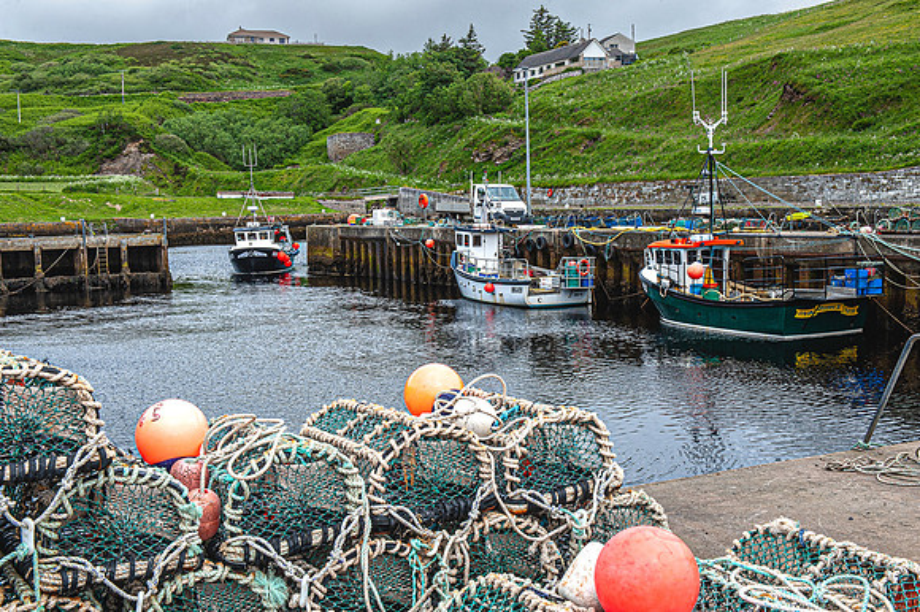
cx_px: 460
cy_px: 306
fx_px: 1226
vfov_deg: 28.0
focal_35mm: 48
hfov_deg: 41.1
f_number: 16
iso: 320
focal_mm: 48
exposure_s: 1/100
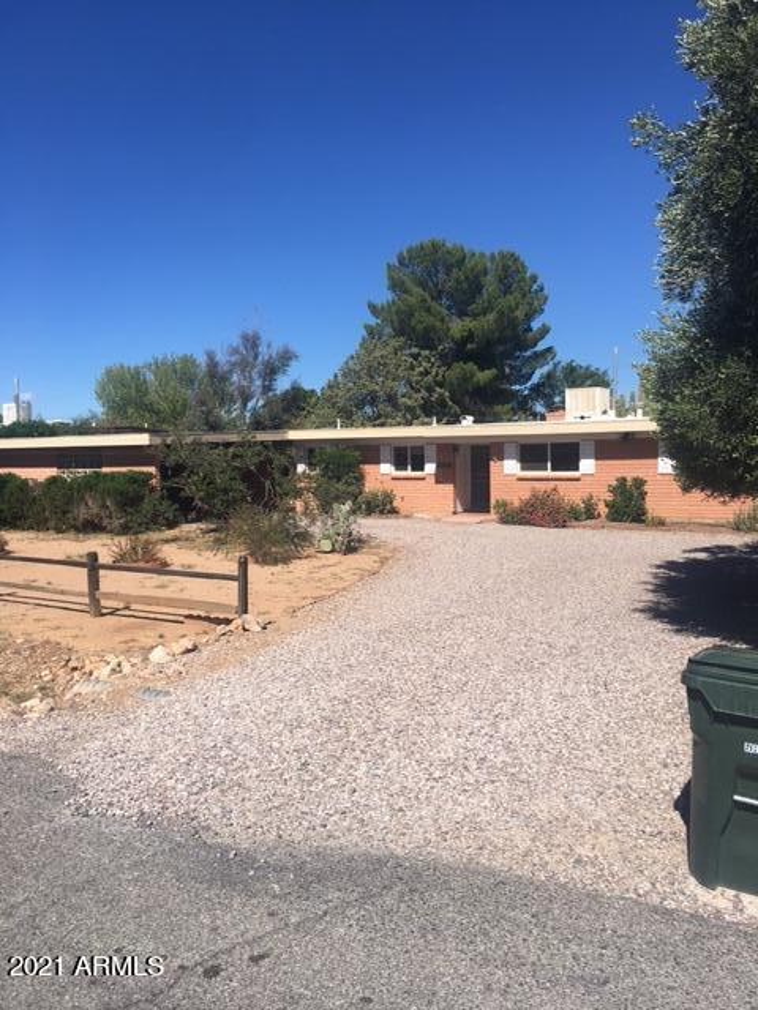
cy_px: 505
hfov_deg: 48.2
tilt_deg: -2.7
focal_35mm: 29
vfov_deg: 61.7
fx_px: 847
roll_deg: +1.1
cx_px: 379
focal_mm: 4.15
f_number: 2.2
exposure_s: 1/2024
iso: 25
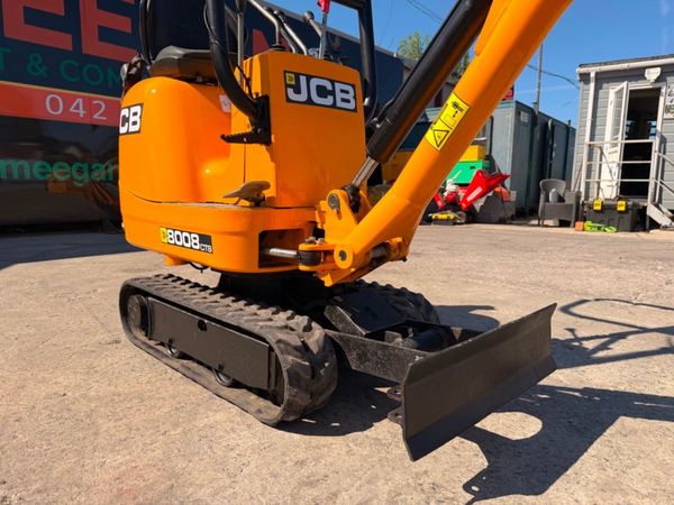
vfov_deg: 56.8
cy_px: 252
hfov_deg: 71.6
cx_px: 337
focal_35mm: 24
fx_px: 467
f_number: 1.78
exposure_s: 1/4405
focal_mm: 6.76
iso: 80
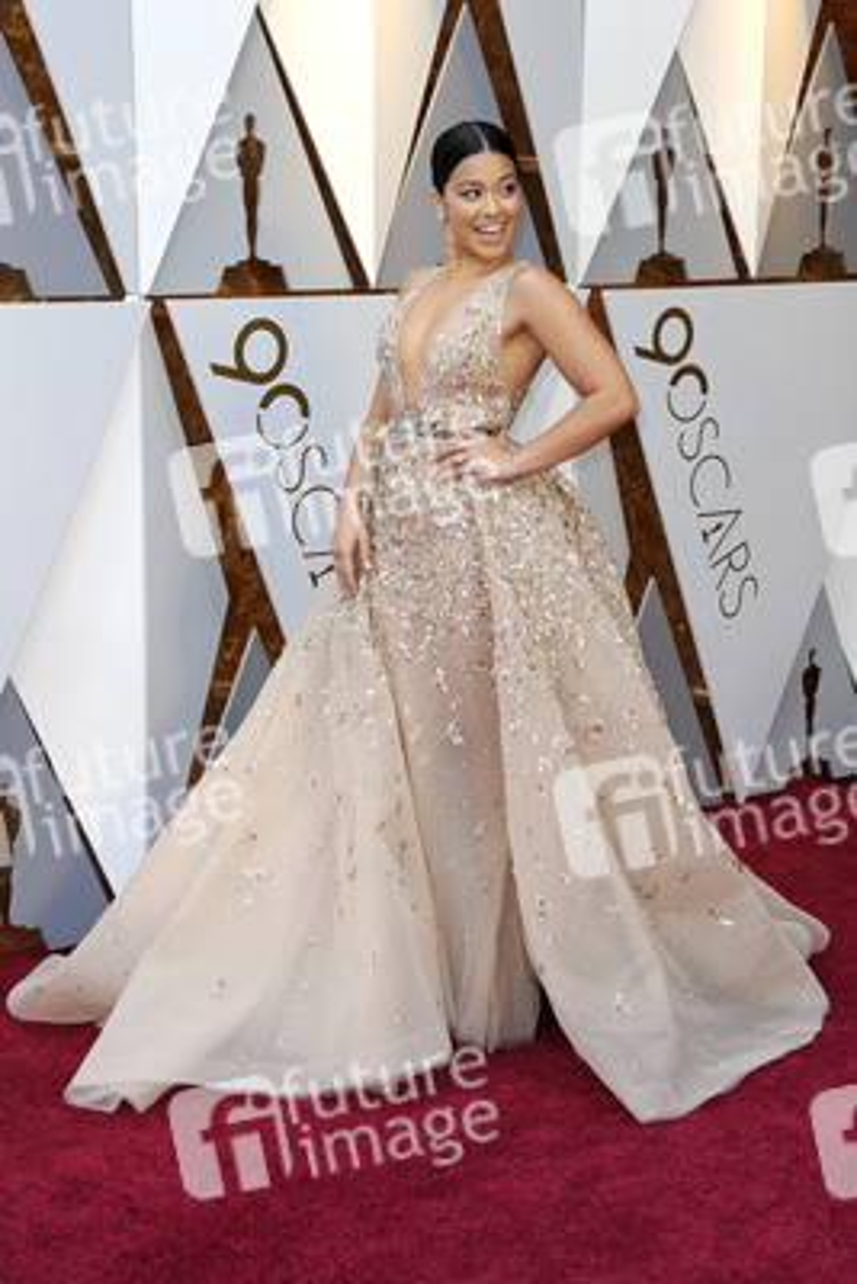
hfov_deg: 20.9
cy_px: 642
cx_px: 428
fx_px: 2319
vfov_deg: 30.9
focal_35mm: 65
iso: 1000
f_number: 8
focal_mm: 65
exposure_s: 1/250
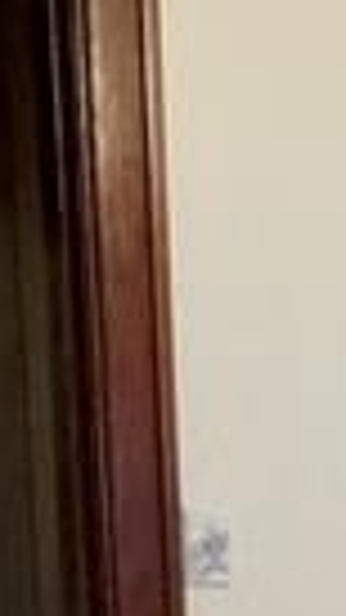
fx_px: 1861
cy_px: 931
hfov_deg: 9.3
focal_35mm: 114
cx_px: 876
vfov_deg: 17.0
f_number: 2.2
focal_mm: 2.22
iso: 320
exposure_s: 1/60
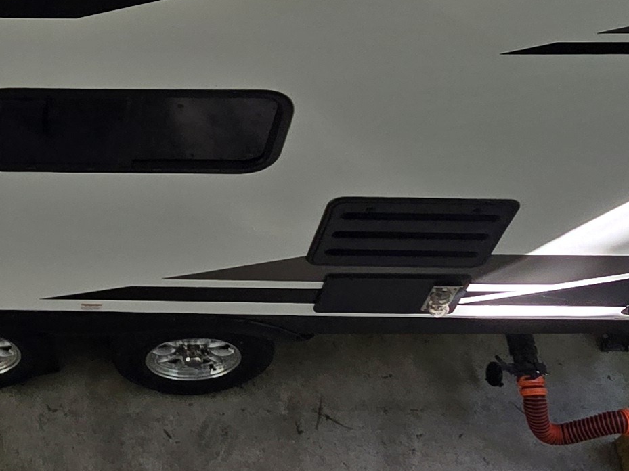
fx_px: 1017
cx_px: -22
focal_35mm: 56
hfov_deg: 31.4
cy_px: 0
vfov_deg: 24.9
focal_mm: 2.2
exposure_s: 1/242
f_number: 2.2
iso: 50
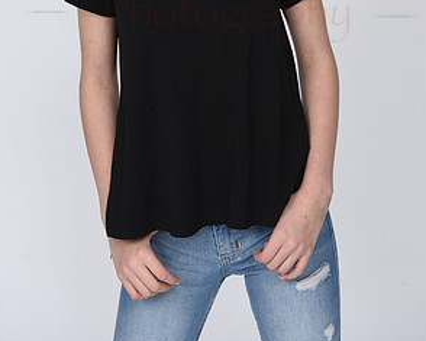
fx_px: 1286
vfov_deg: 14.7
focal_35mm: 102
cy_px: -33
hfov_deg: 18.8
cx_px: 230
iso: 100
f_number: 7.1
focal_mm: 55
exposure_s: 1/160
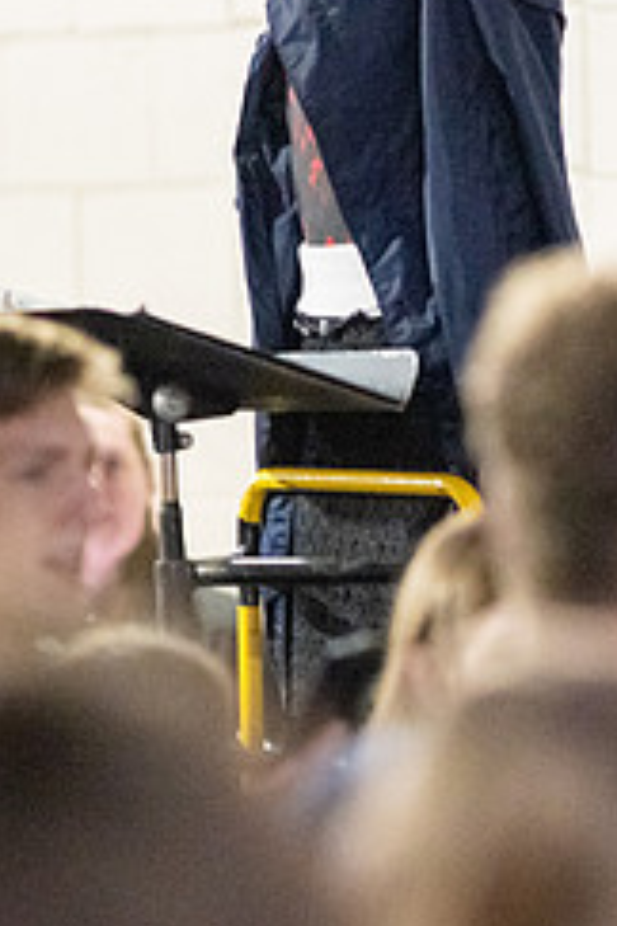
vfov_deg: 7.0
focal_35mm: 292
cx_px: 835
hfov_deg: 4.7
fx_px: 7506
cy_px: 252
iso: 8000
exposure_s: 1/100
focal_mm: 105
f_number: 1.4
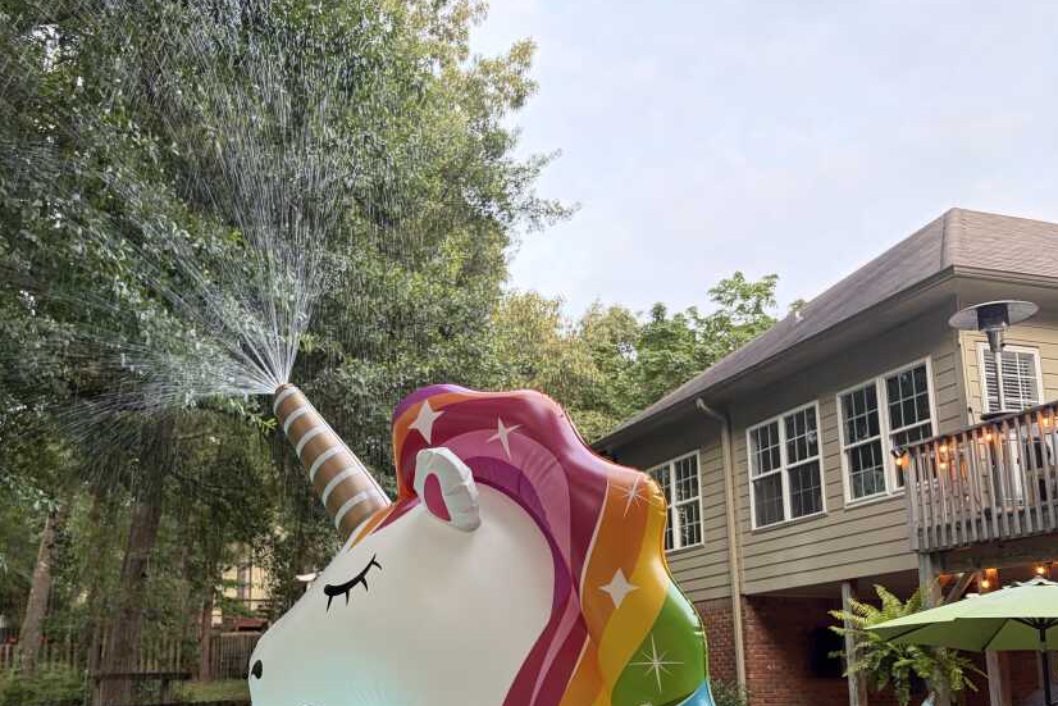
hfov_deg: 52.3
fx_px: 1058
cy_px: 502
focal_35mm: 36
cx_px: 374
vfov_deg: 36.3
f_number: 1.6
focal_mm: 5.96
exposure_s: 1/60
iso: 160
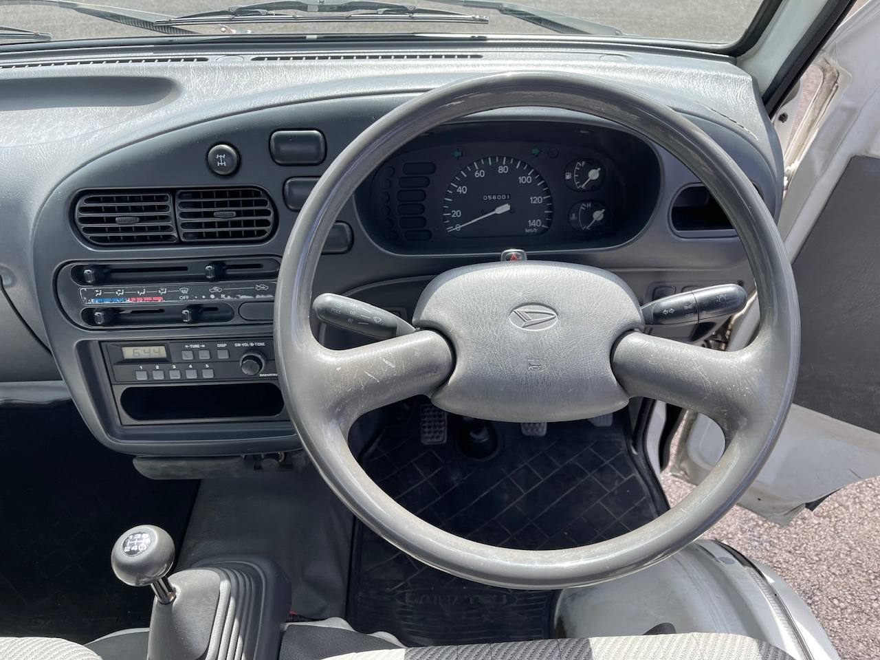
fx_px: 636
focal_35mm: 25
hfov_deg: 69.4
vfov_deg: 54.9
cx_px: 440
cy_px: 330
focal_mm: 5.1
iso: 32
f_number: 1.6
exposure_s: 1/599
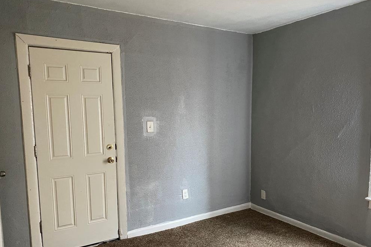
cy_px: 139
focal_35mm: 28
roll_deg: -0.5
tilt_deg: -6.6
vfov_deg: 46.3
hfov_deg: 65.5
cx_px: 186
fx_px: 288
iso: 500
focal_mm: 4.25
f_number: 1.8
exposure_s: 1/30
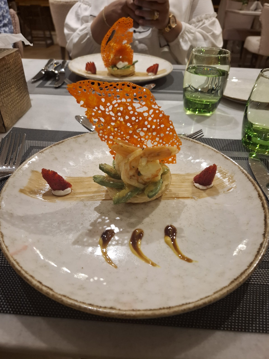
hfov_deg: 58.9
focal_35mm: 23
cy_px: 180
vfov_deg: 73.9
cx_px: 134
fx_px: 238
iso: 400
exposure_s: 1/25
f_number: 1.8
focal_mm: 5.54
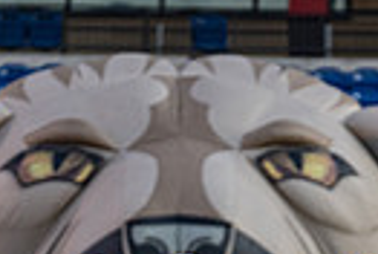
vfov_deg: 1.4
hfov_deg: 2.1
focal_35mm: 964
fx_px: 10145
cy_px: 444
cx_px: 160
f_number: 3.2
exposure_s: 1/1250
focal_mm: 200
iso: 500
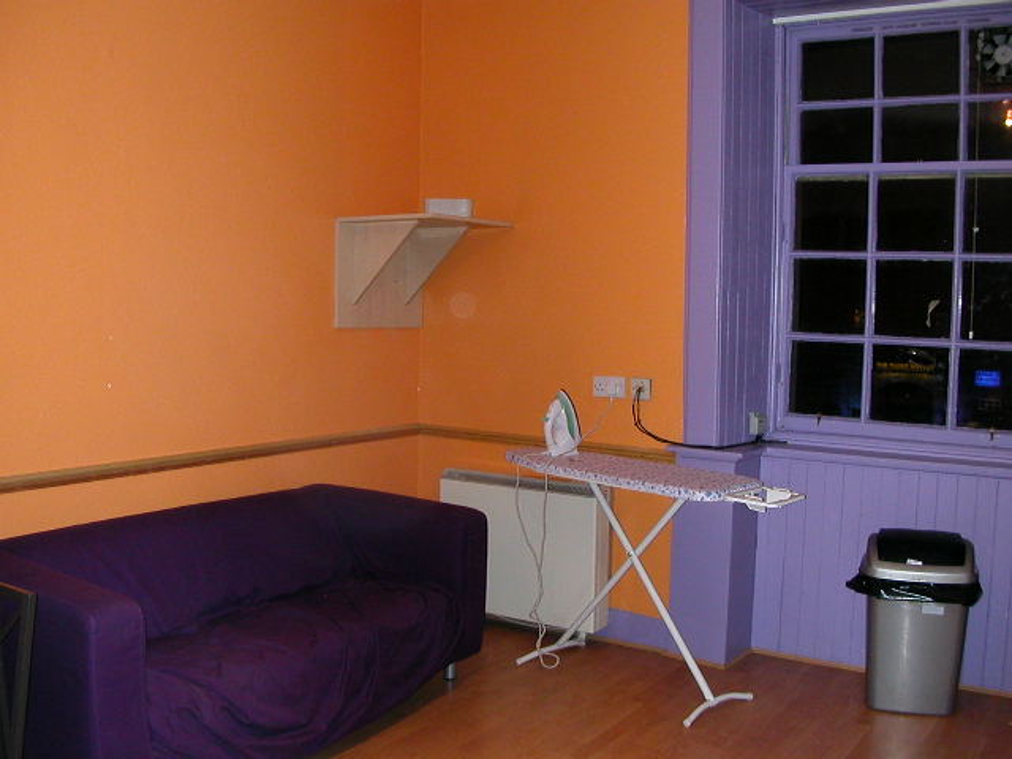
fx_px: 1082
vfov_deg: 38.7
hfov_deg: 50.1
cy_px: 380
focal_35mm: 37
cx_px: 506
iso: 200
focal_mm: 5.6
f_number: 2.7
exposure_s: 1/59.9
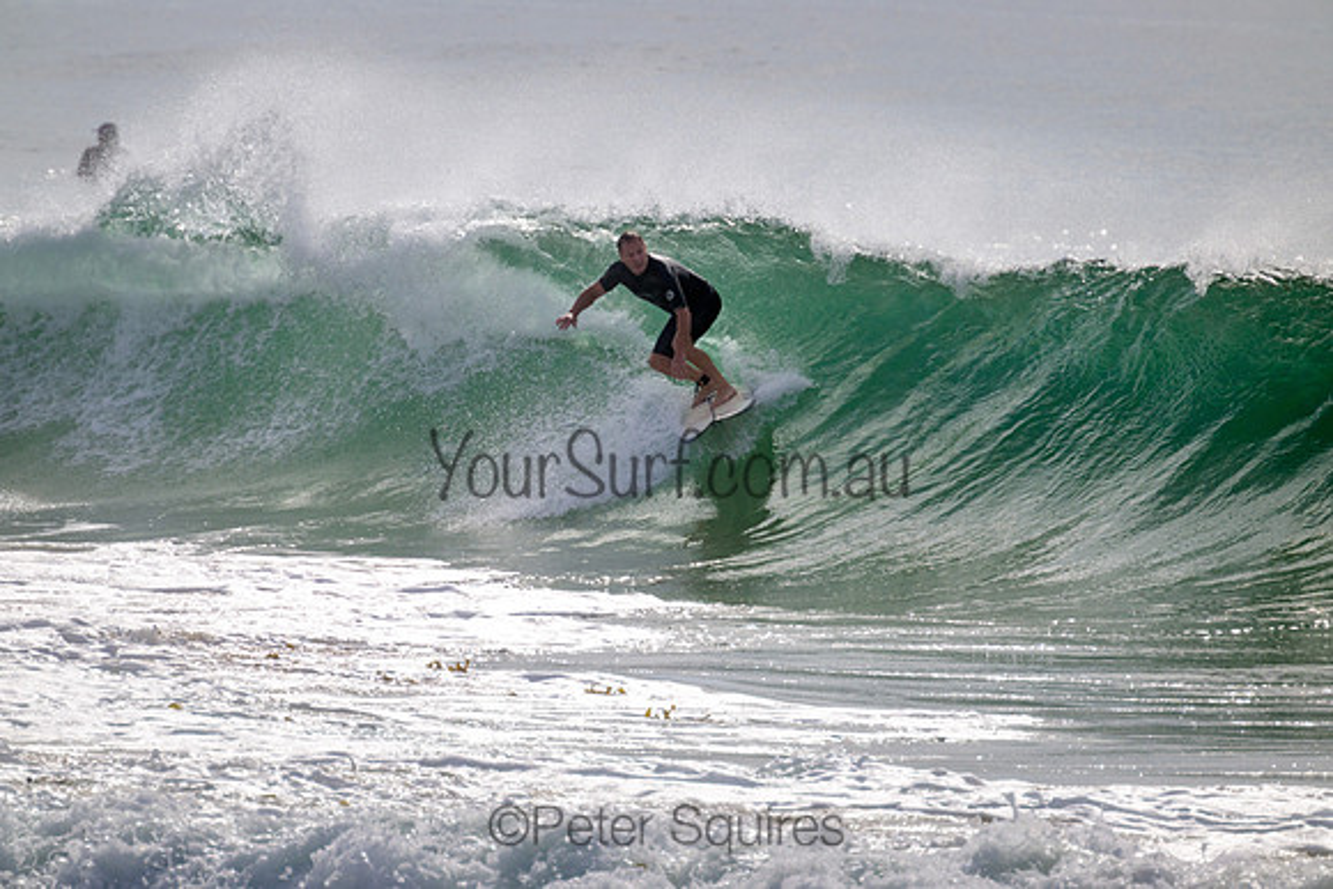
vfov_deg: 1.7
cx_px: 666
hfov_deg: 2.6
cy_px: 444
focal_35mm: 800
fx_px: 29628
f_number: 11
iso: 360
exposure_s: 1/2000
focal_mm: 800
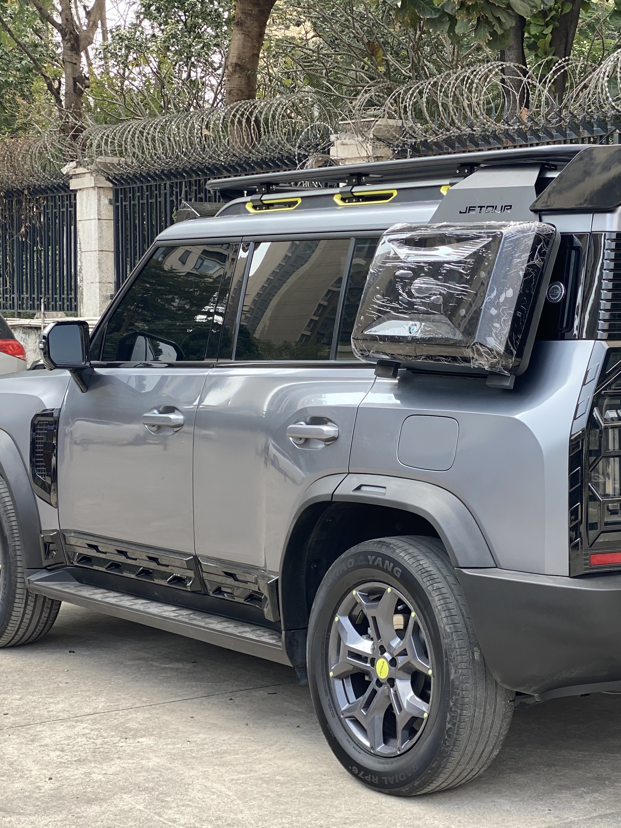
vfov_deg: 26.0
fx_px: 1794
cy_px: 427
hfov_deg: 19.5
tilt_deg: -3.2
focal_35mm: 75
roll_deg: +0.5
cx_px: 440
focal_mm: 6
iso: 20
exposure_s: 1/202
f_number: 2
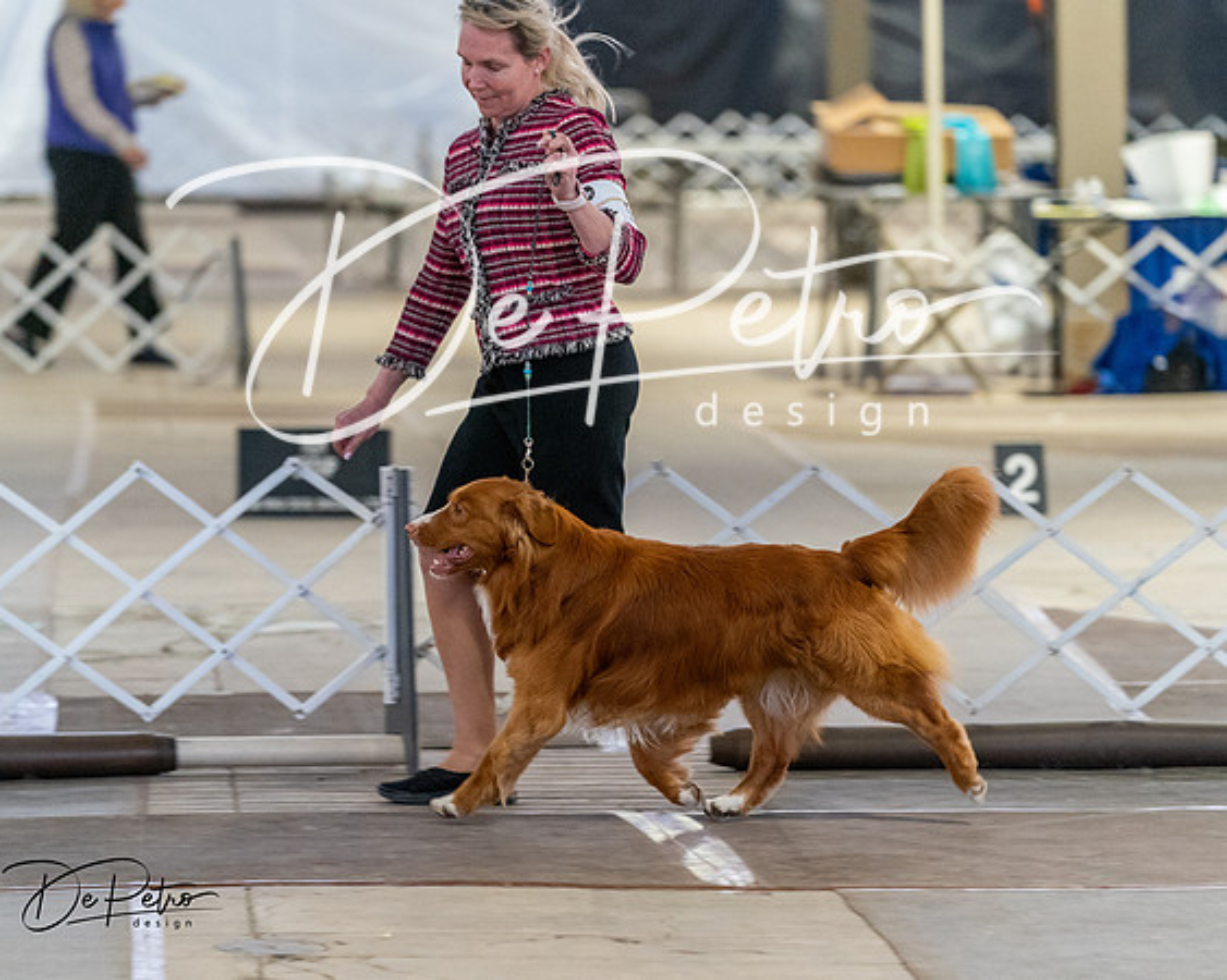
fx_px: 7195
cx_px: 614
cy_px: 490
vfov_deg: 7.8
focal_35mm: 198
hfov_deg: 9.7
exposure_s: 1/250
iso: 6400
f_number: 3.5
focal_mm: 176
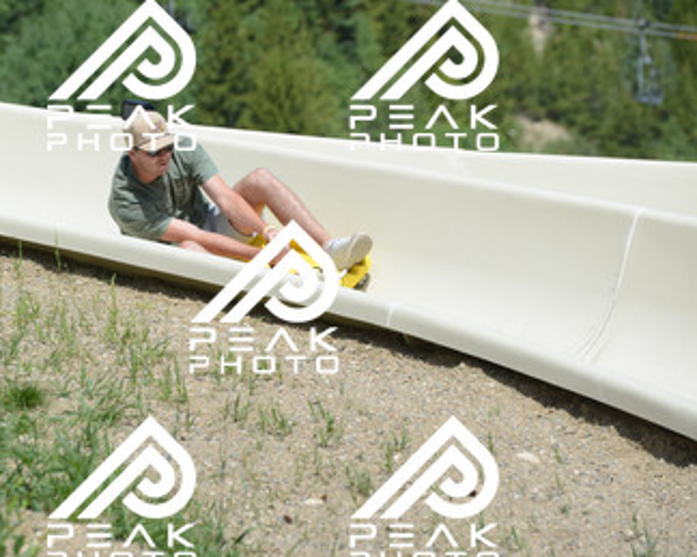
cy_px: 283
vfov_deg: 6.8
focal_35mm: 226
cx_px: 273
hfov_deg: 8.6
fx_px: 4661
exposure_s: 1/1250
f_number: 6.3
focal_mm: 195
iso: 450
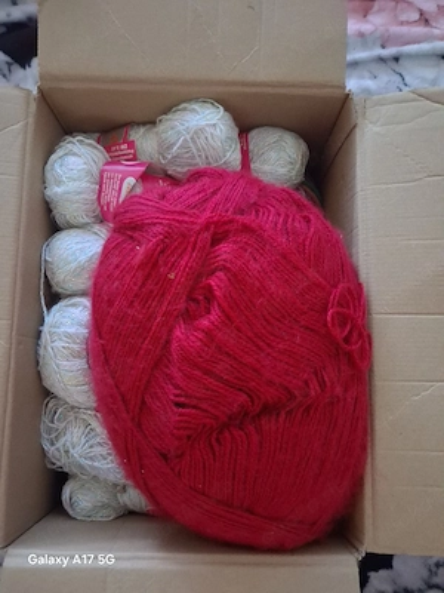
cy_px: 296
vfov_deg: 65.3
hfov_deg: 51.4
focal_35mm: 27
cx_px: 222
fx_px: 462
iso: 1000
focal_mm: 4
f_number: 1.8
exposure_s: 1/13
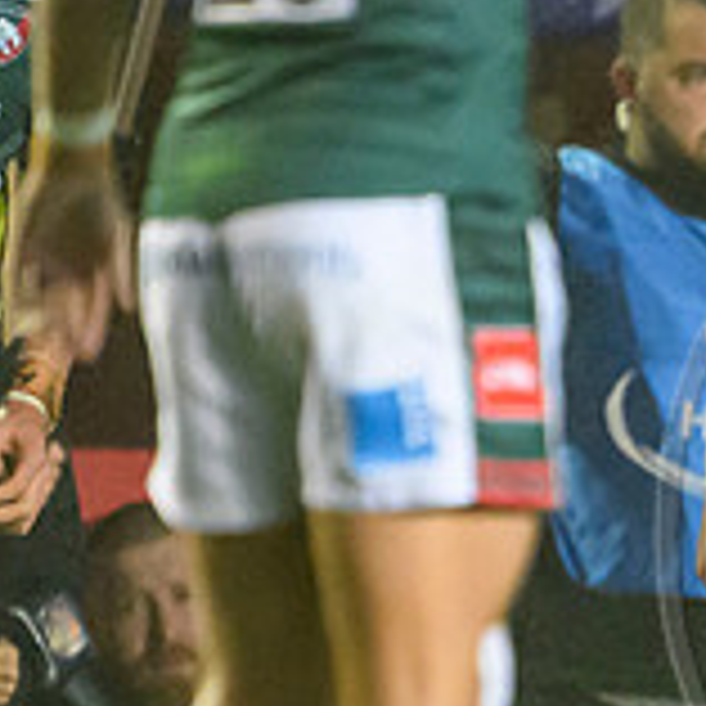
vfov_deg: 0.6
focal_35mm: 2873
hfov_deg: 0.6
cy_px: 1040
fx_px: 66293
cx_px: 1372
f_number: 4
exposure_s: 1/1000
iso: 8000
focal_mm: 560
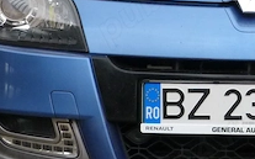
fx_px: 1792
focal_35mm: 258
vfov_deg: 5.1
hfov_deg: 8.1
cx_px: 264
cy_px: -5
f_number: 3.4
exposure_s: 1/60
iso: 250
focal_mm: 15.1
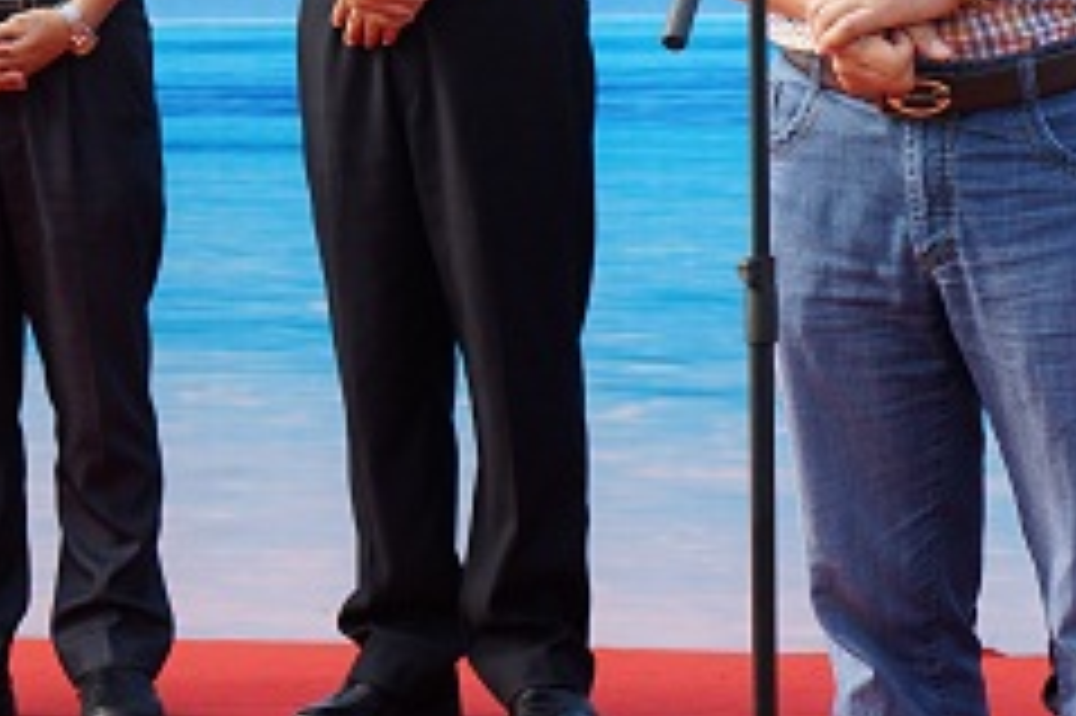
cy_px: -320
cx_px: 1090
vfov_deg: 6.6
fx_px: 6123
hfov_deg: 10.0
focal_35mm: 205
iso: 100
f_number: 7.1
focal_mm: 70
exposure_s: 1/100
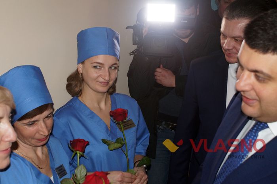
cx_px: 138
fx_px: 404
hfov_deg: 37.9
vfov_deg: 25.7
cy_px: 92
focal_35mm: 52
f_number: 5.6
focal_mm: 35
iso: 800
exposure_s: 1/60
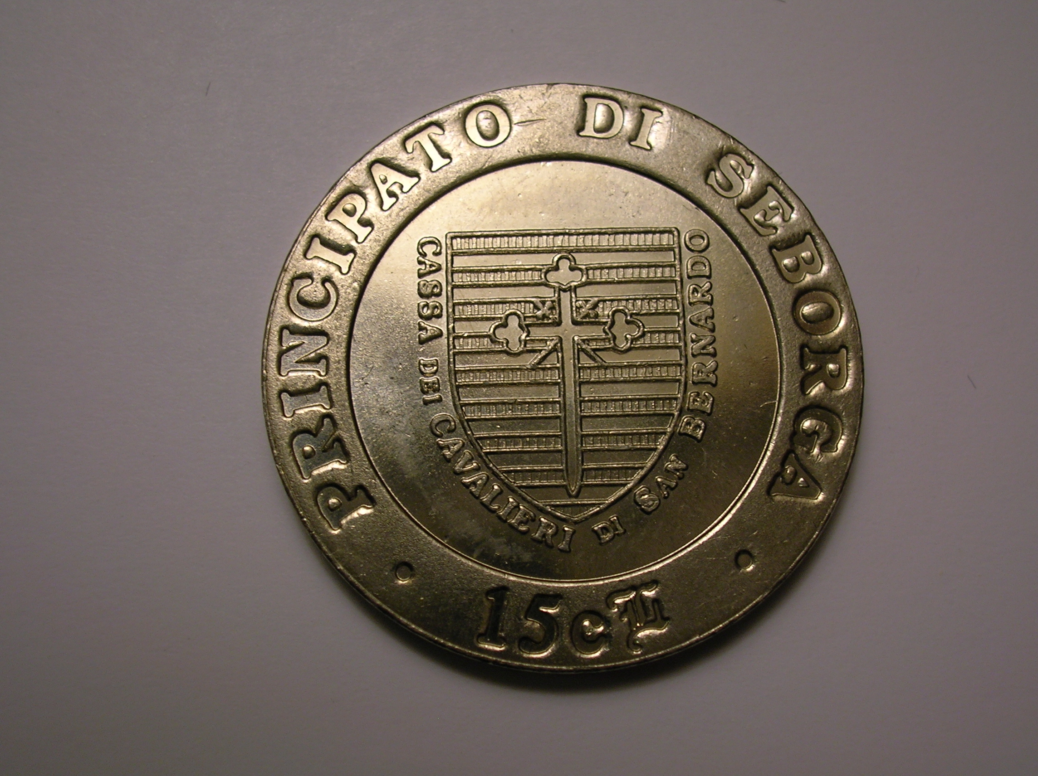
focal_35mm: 46
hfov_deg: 41.3
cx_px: 519
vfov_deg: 31.5
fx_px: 1378
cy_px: 388
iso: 50
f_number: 3.2
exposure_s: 1/34.5
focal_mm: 7.7
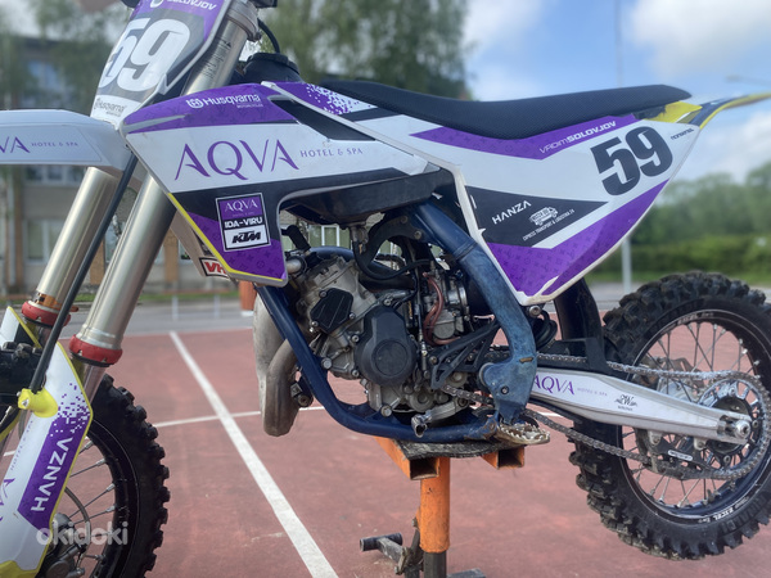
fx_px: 579
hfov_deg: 67.3
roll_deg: +0.4
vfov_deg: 53.1
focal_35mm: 26
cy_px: 289
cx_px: 386
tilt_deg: -1.7
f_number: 1.8
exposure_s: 1/871
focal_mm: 4.25
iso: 32
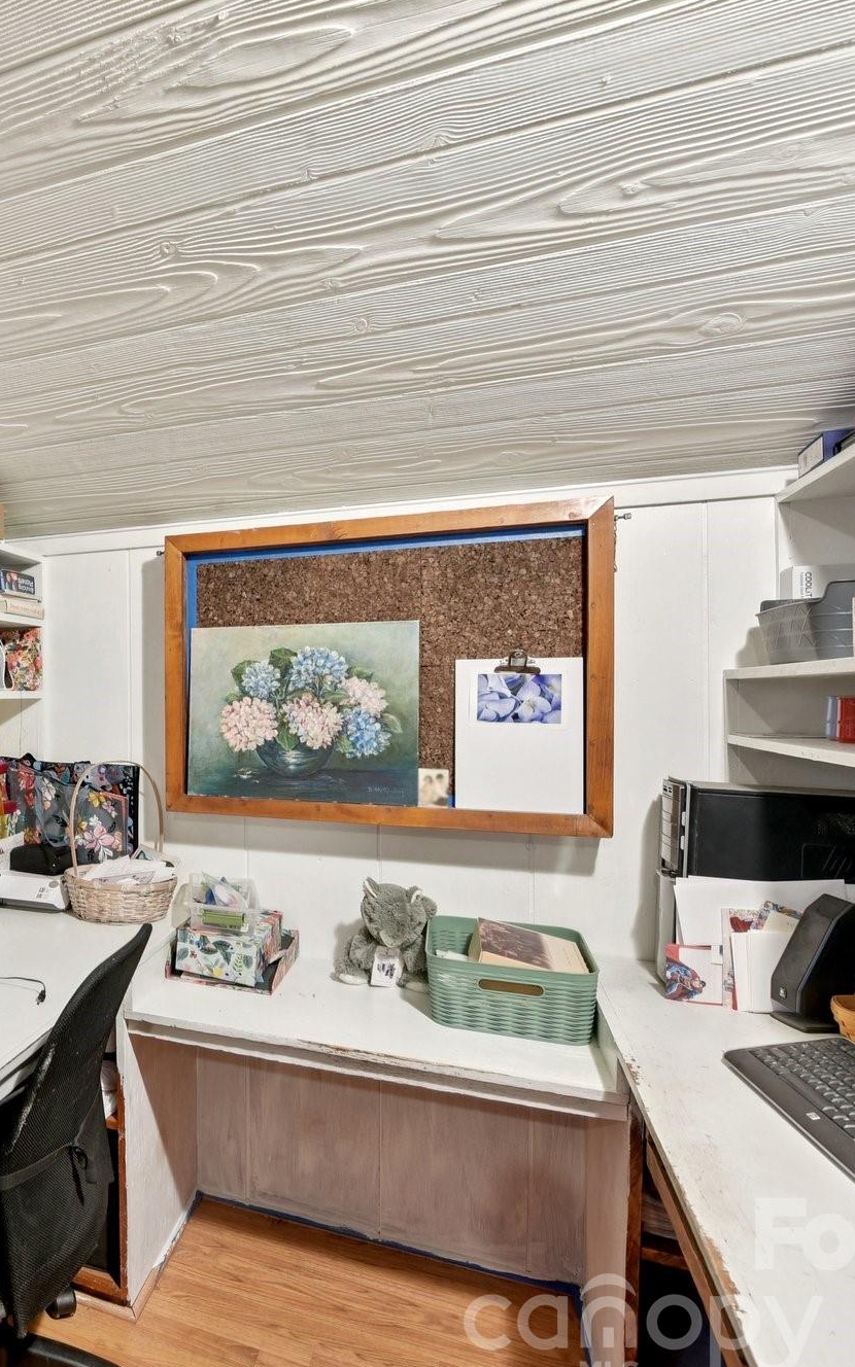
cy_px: 697
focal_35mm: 22
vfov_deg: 79.6
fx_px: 820
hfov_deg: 47.2
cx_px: 29
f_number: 8
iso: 200
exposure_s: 1/2.5
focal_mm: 14
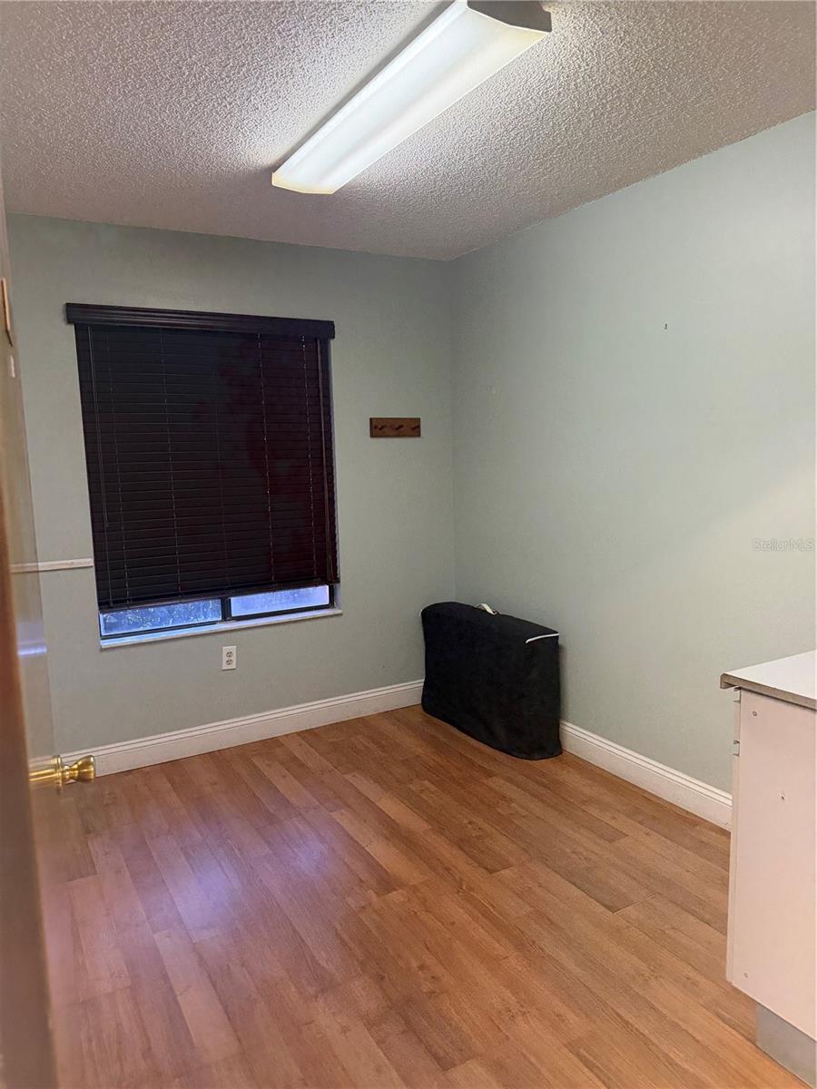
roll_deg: +1.4
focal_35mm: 24
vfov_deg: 71.6
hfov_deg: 56.8
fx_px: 755
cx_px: 408
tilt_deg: -8.5
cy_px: 544
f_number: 1.78
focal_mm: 6.76
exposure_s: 1/60
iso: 400
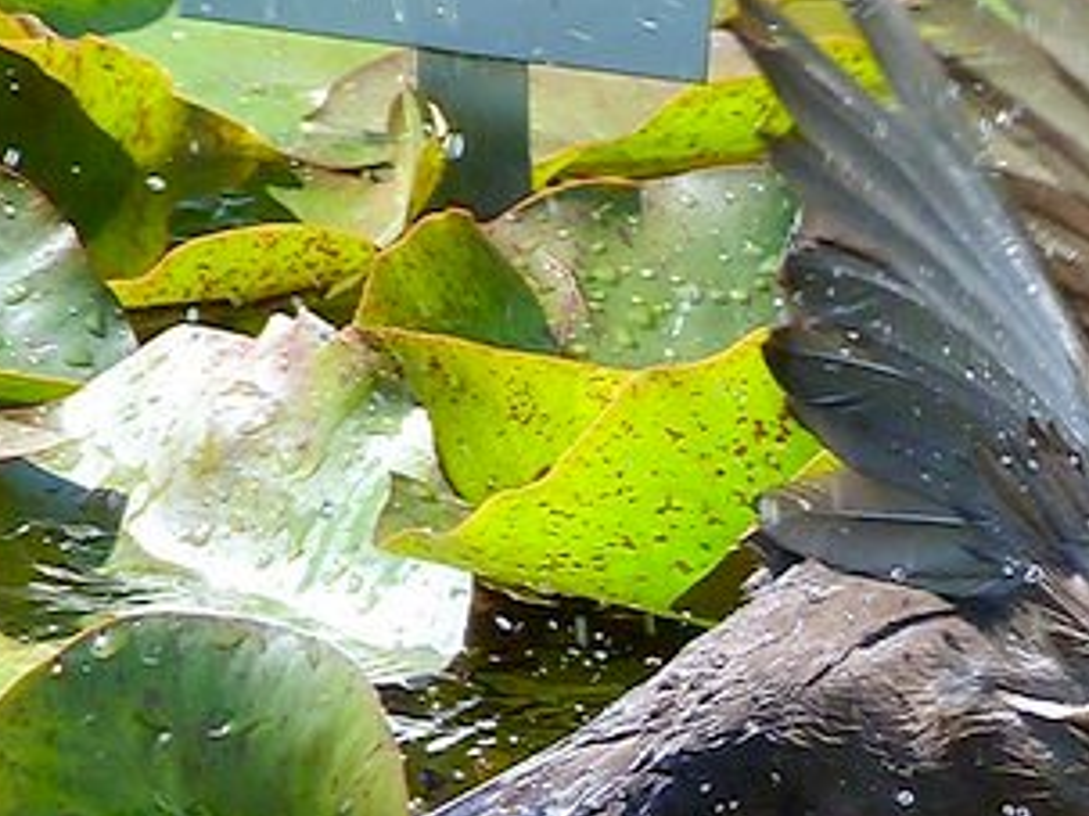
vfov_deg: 1.9
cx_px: 1035
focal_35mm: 780
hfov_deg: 2.5
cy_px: 766
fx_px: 24529
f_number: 5.6
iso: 500
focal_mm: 66.3
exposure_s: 1/640
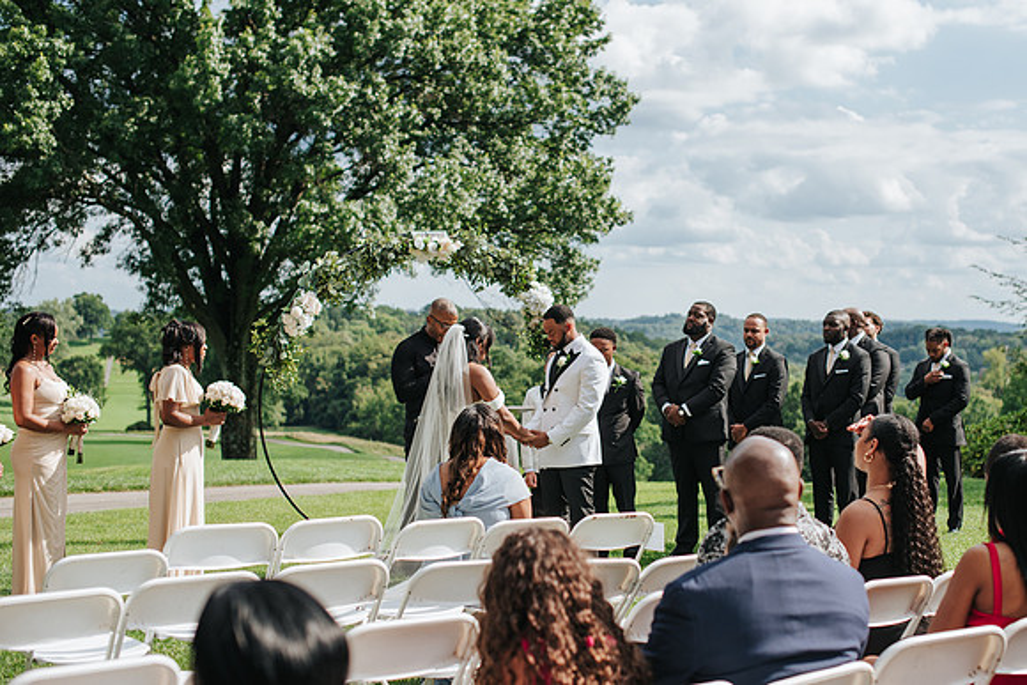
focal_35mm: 58
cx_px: 593
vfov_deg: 23.5
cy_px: 342
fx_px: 1649
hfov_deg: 34.5
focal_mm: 50
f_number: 3.2
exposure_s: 1/1000
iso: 100
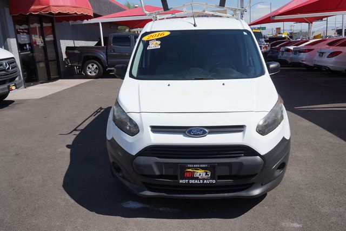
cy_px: 116
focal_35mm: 32
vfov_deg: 41.7
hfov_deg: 59.5
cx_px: 173
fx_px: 303
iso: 100
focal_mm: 21
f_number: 10
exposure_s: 1/320
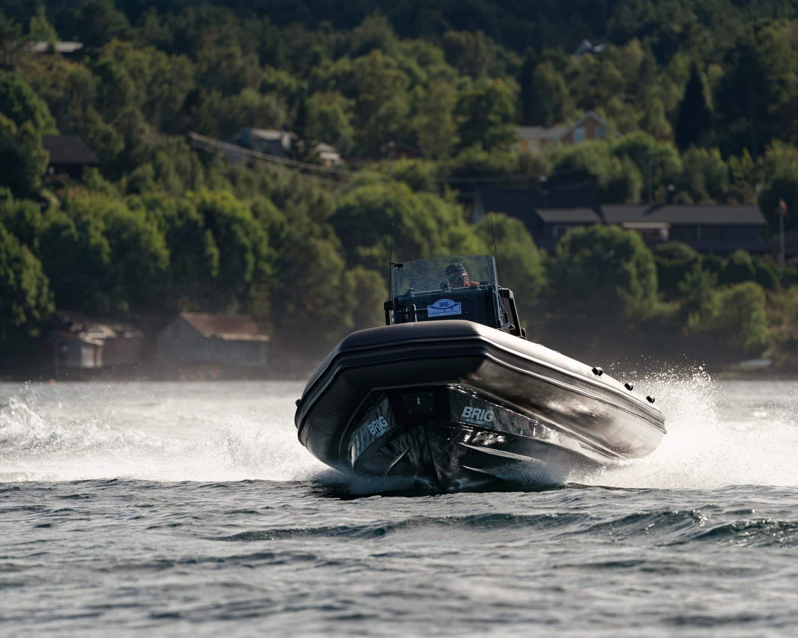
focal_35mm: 451
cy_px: 319
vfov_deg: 3.4
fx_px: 10652
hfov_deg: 4.3
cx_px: 464
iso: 320
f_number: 7.1
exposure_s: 1/1600
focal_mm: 400
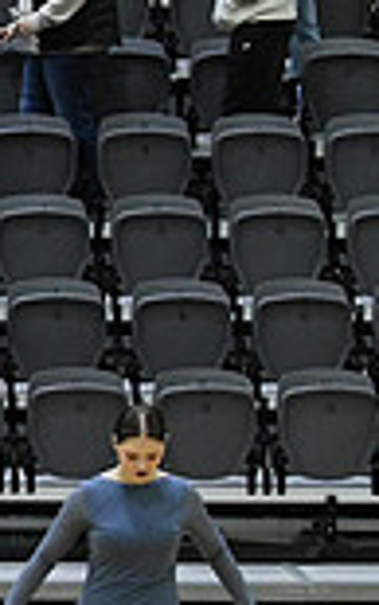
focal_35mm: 400
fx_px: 6604
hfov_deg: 3.2
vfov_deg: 5.2
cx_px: -750
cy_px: 654
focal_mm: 70
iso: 5000
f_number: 4
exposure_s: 1/500
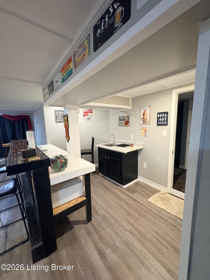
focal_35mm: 14
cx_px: 105
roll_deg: +1.4
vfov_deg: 102.1
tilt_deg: -7.5
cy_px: 140
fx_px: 113
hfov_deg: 85.7
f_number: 2.2
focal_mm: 2.22
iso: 800
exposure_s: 1/60
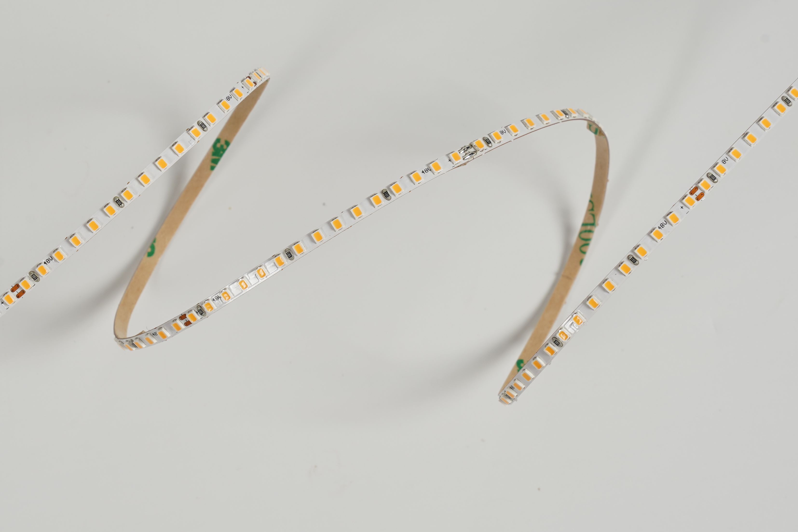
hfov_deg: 15.1
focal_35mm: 136
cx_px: 291
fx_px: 3014
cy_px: 226
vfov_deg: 10.1
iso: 100
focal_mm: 75
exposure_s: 1/125
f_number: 14
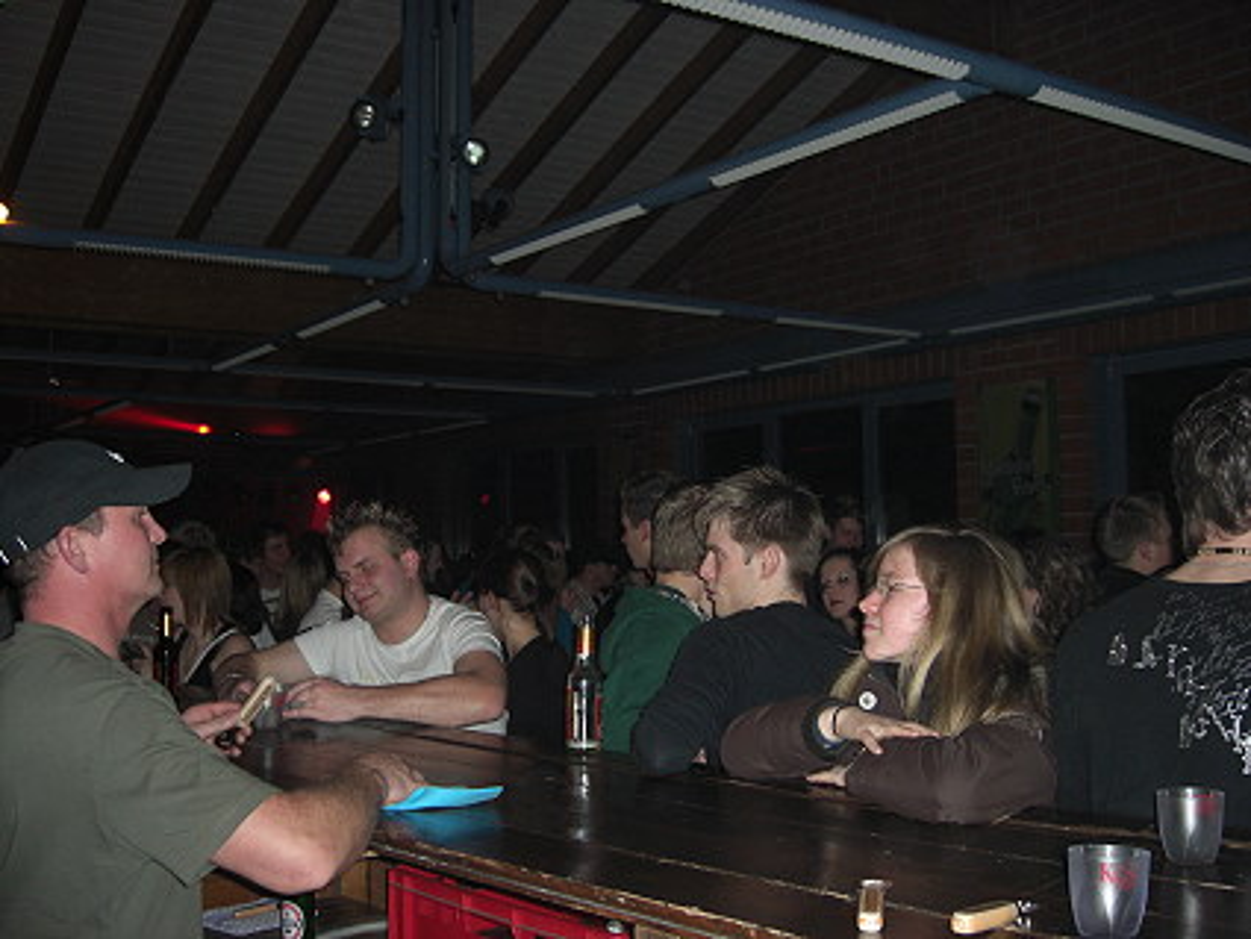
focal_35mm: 38
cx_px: 626
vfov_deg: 37.7
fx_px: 1374
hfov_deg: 49.0
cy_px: 470
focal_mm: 7.9
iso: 200
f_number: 2.8
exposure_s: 1/60
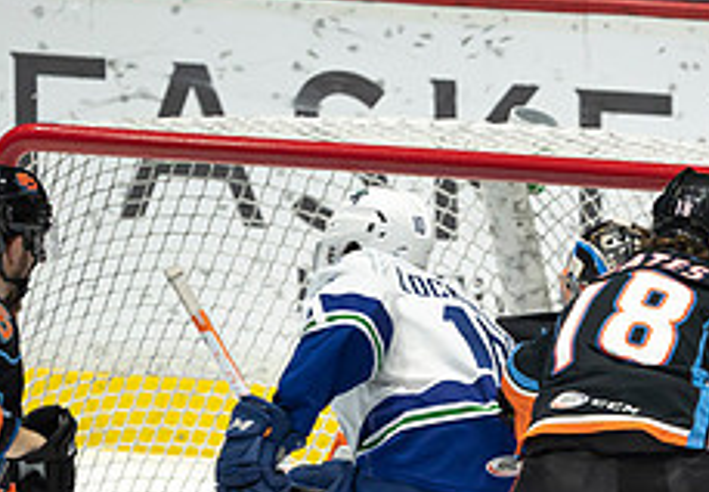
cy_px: 603
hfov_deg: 1.2
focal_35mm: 1671
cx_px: 671
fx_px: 33333
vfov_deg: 0.8
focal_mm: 600
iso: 1600
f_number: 4
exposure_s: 1/640
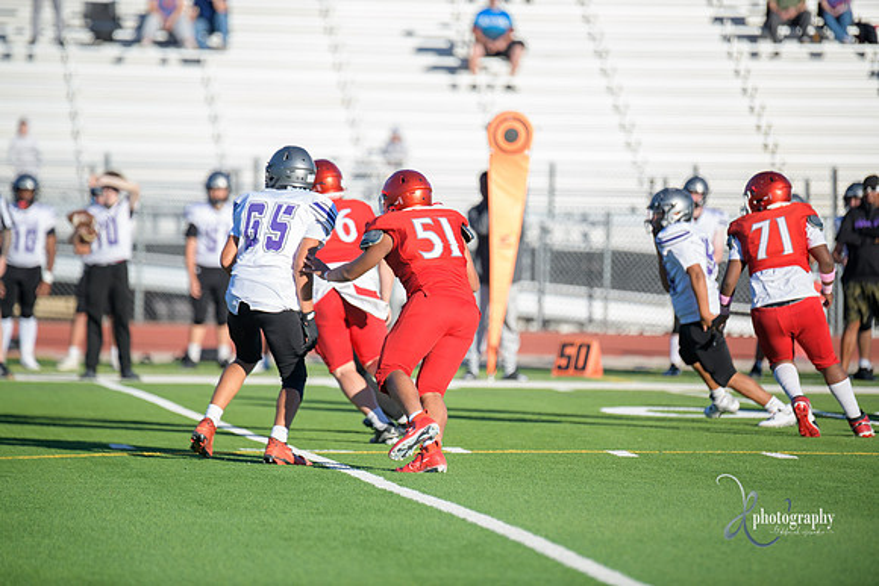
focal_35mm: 270
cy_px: 293
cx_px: 440
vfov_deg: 5.1
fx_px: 6594
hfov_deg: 7.6
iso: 400
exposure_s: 1/4000
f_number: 2.8
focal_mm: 270
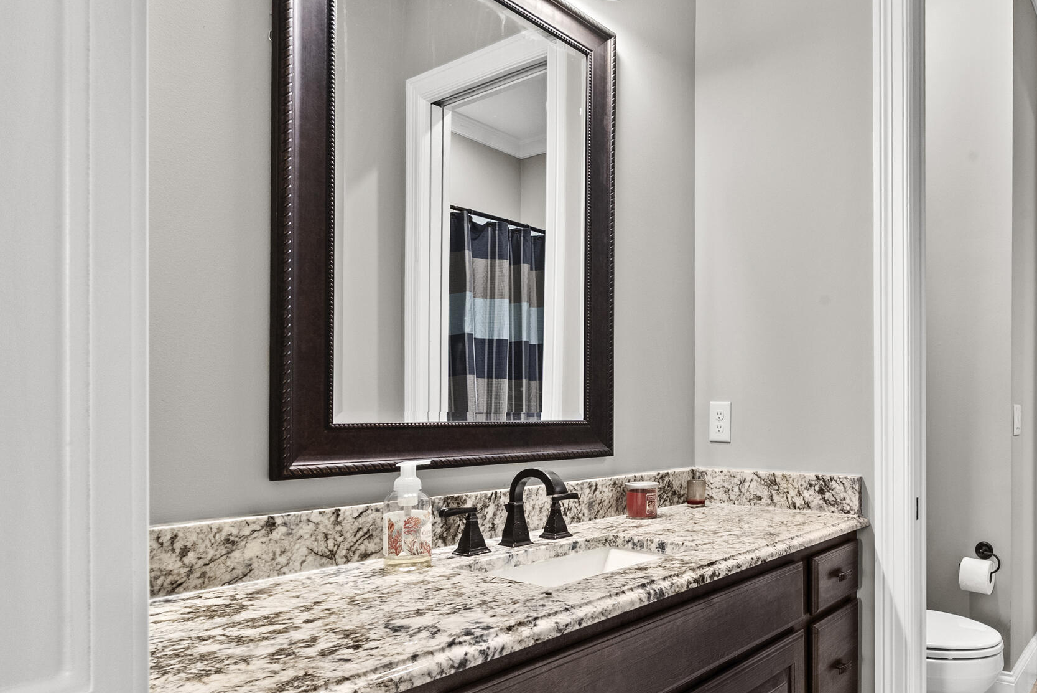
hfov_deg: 69.6
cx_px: 758
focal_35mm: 24
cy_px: 423
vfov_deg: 52.7
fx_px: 692
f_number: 11
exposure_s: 1/2.5
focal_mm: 16
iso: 1000
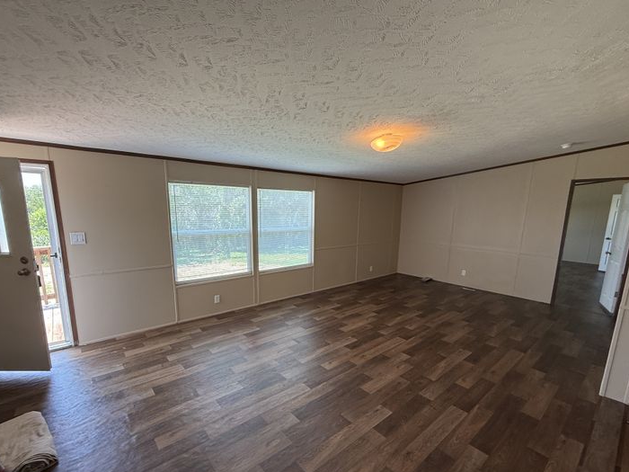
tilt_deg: -11.4
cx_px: 306
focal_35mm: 16
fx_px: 291
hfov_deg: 94.5
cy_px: 263
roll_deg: -1.5
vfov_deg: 77.8
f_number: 2.2
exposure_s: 1/120
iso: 100
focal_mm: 2.22
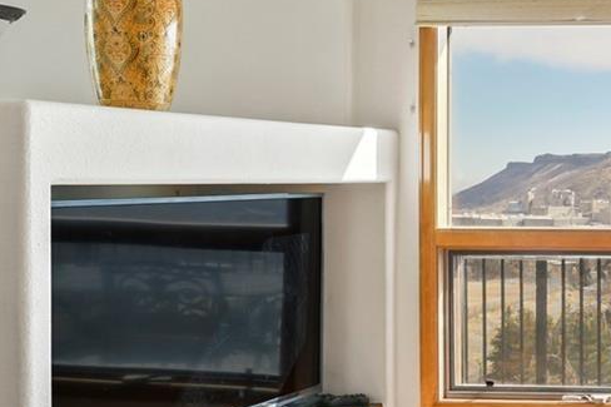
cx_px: 913
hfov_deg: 25.6
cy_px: 189
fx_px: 1001
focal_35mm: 59
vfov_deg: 23.0
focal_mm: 18
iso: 100
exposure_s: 1/20
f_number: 9
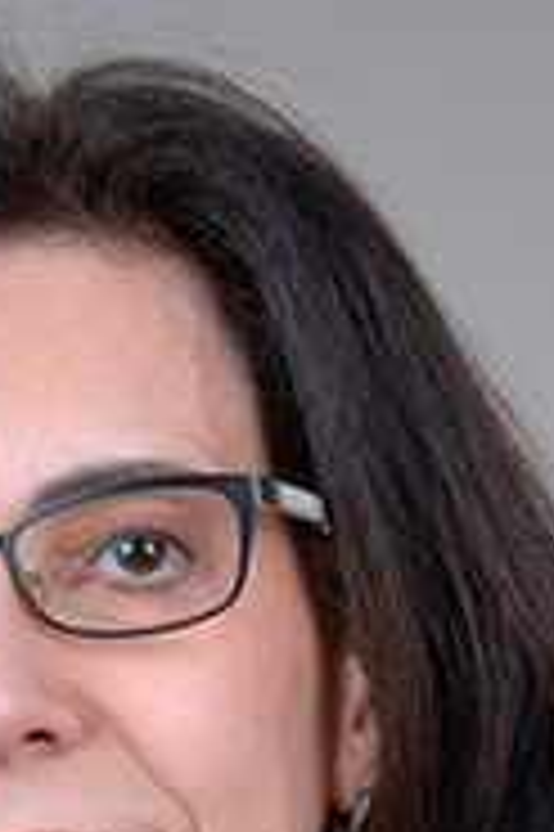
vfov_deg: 9.0
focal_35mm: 226
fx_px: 5226
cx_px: 36
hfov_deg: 6.1
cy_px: 935
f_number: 7.1
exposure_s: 1/250
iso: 200
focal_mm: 62
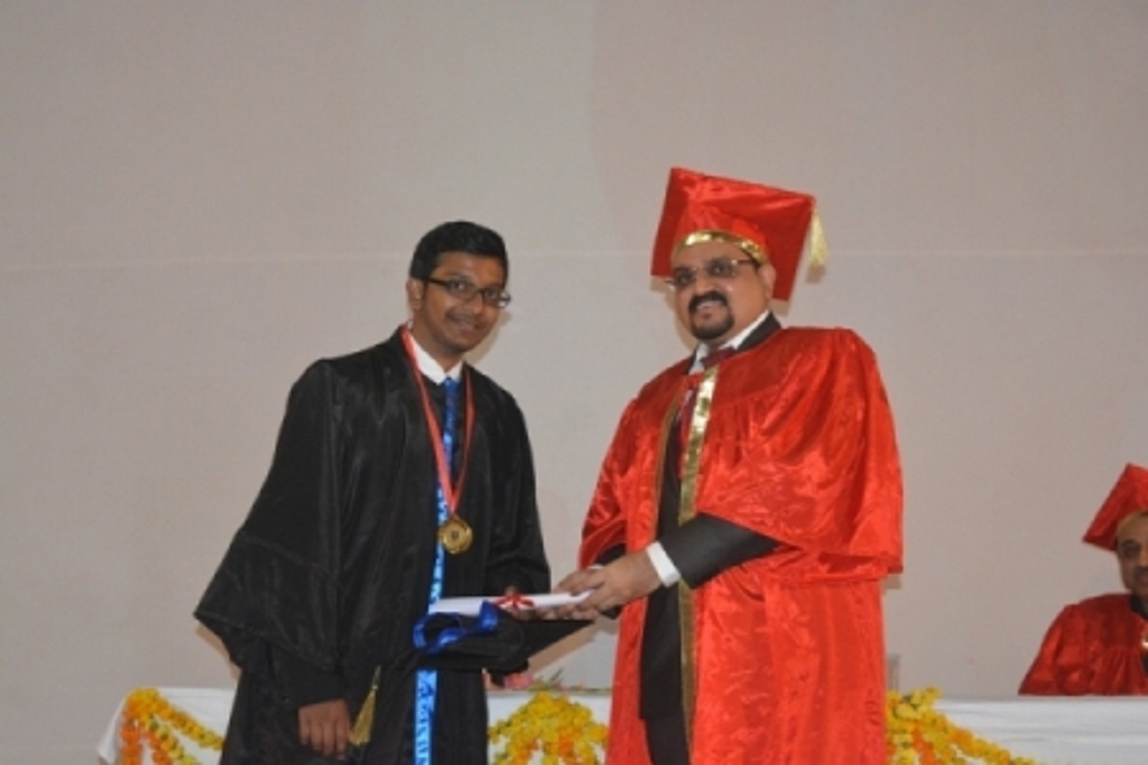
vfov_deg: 17.5
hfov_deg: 26.0
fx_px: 2487
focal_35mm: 78
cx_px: 574
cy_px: 382
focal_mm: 52
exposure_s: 1/60
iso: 3200
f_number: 5.6
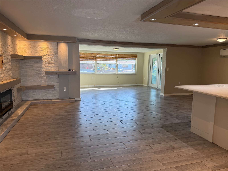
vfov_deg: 56.8
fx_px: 158
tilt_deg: -7.6
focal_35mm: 24
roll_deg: -0.3
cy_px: 86
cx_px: 114
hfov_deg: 71.6
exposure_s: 1/162
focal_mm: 6.76
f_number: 1.78
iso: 64
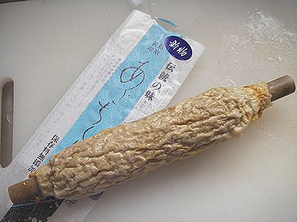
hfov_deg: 49.0
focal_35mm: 38
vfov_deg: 37.7
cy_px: 111
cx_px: 148
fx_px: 326
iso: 100
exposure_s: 1/6
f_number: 3.3
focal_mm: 6.3
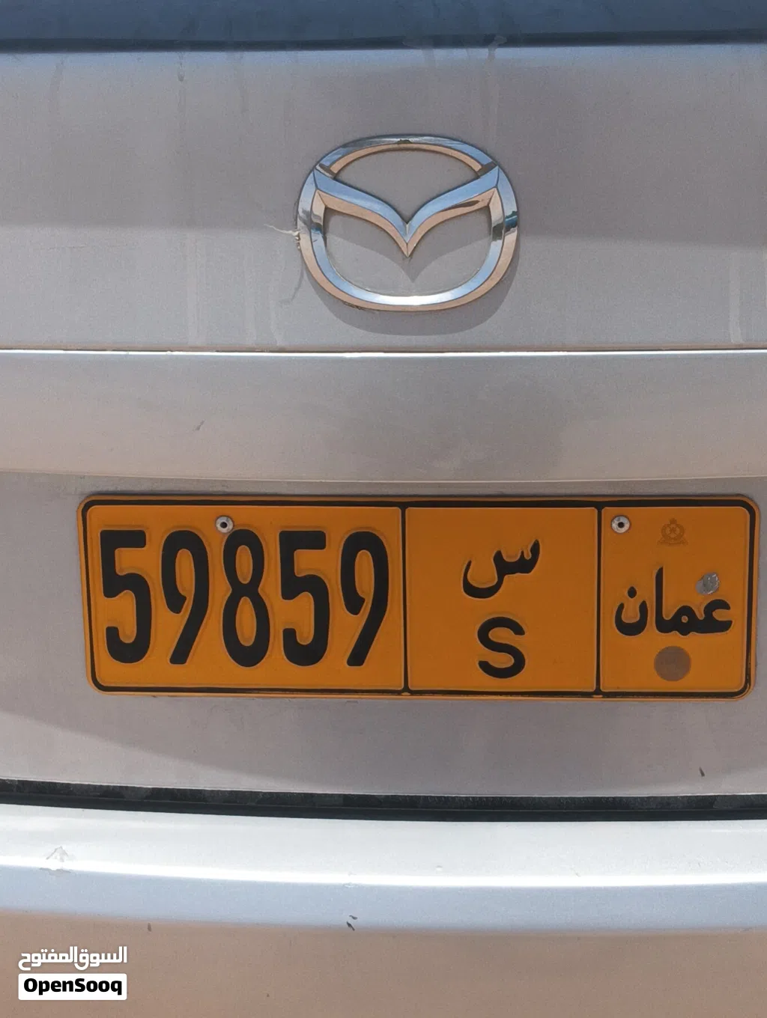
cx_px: 384
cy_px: 509
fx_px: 1886
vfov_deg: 30.2
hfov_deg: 23.0
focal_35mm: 64
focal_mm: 4.22
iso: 53
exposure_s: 1/999
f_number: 1.8
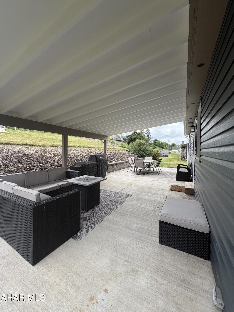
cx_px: 117
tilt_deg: -1.8
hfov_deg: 85.7
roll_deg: -0.5
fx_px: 126
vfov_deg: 102.1
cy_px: 156
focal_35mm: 14
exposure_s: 1/502
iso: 50
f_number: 2.2
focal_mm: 2.22
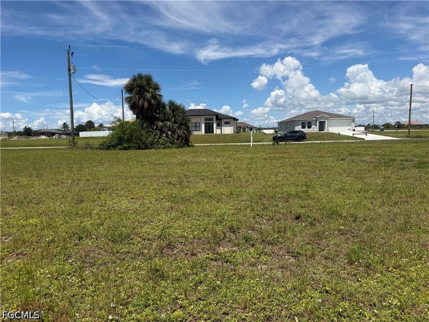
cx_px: 214
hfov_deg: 71.6
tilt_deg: -5.3
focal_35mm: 24
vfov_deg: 56.8
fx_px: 297
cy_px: 161
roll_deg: +1.6
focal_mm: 6.76
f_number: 1.78
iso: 80
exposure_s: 1/7353
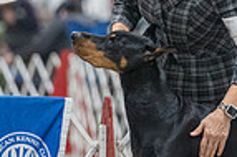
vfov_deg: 2.0
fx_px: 4550
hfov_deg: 3.0
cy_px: 34
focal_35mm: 692
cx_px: 192
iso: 6400
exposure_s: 1/320
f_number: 2.8
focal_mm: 170
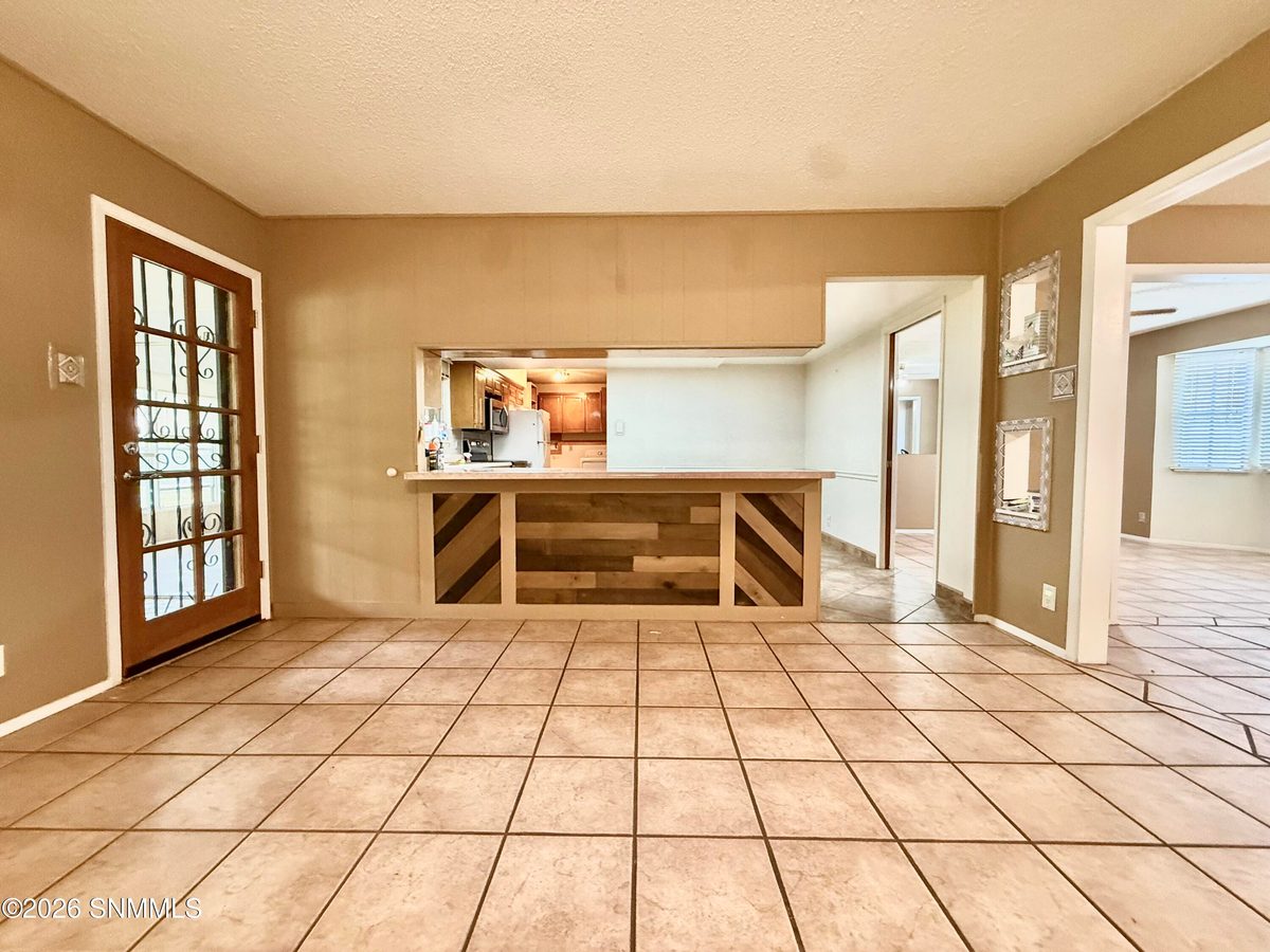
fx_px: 514
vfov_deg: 85.7
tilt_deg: -2.1
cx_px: 635
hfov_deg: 102.1
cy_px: 476
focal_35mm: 14
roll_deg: -0.1
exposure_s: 1/60
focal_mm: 2.22
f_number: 2.2
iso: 500
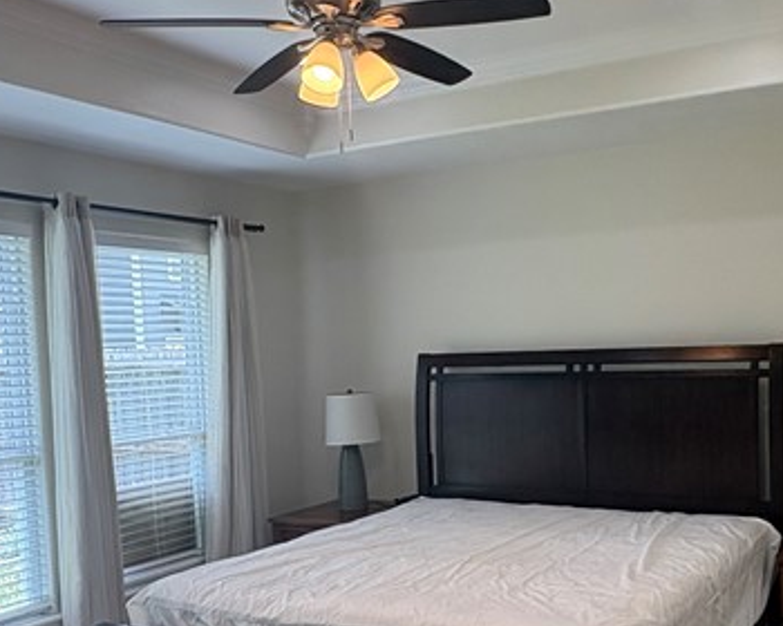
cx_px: 506
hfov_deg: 45.3
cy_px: 398
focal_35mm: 40
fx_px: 927
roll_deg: +3.1
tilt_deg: -2.8
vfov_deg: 37.1
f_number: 2.2
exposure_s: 1/120
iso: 80
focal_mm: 2.22
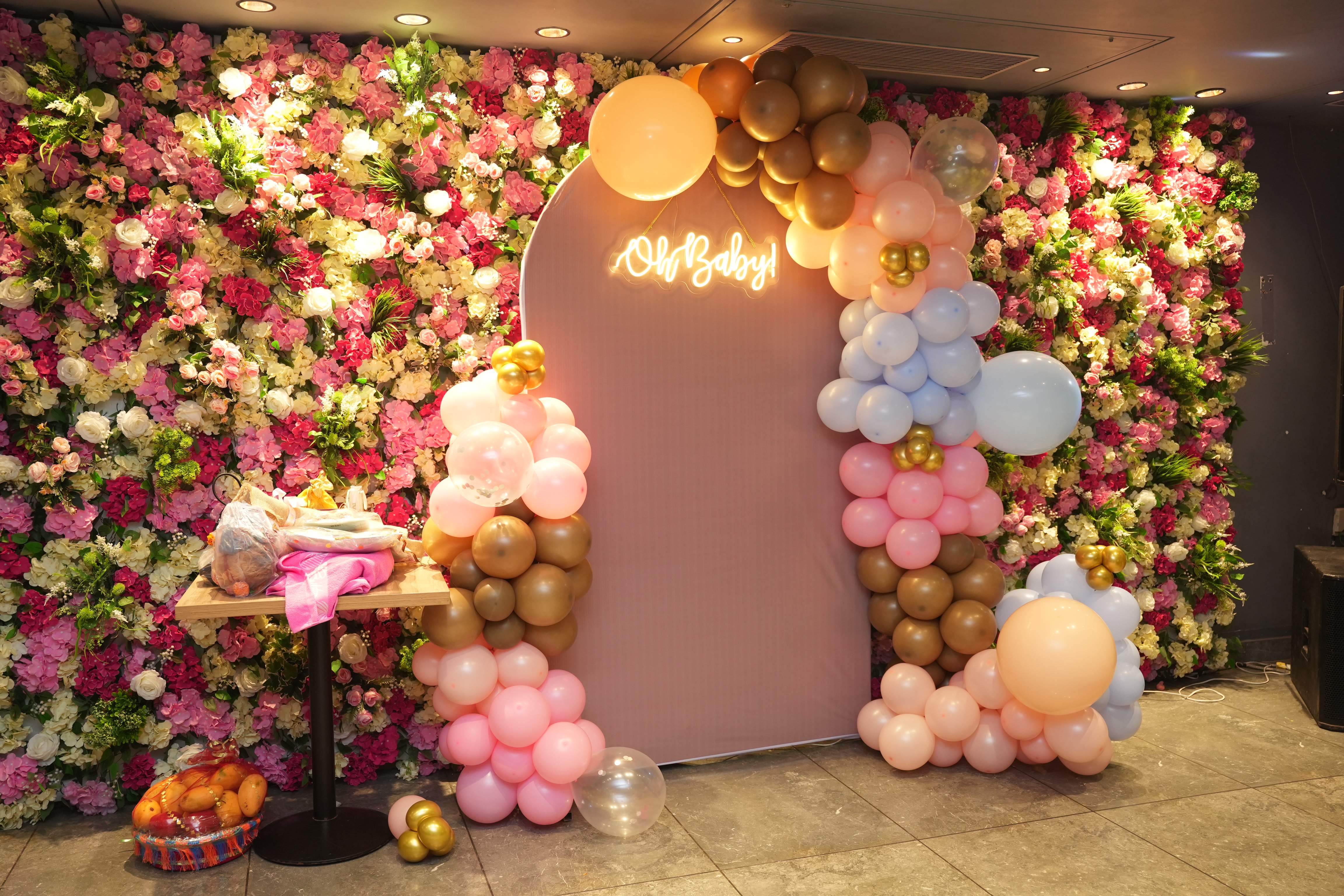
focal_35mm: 30
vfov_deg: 43.0
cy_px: 448
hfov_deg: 61.1
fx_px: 1139
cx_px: 672
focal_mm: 30.5
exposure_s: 1/160
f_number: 2.8
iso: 1250
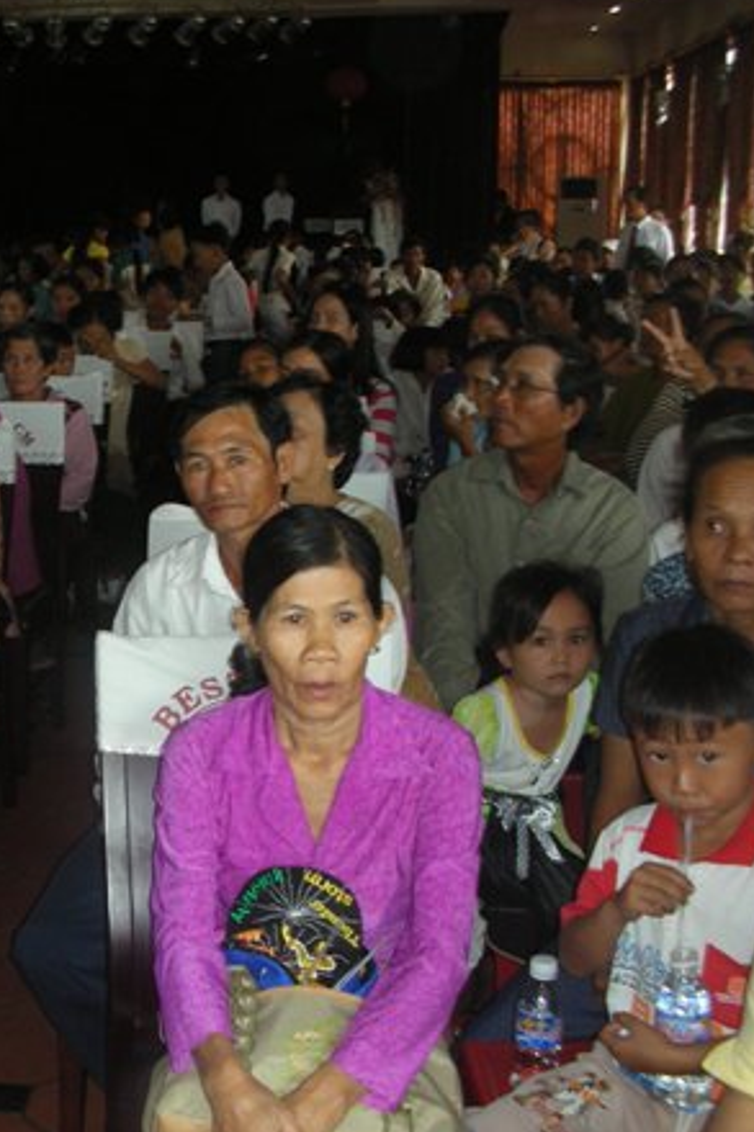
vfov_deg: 37.5
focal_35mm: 53
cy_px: 579
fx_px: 1666
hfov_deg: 24.3
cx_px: -15
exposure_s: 1/60.1
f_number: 3
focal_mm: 5.8
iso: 110
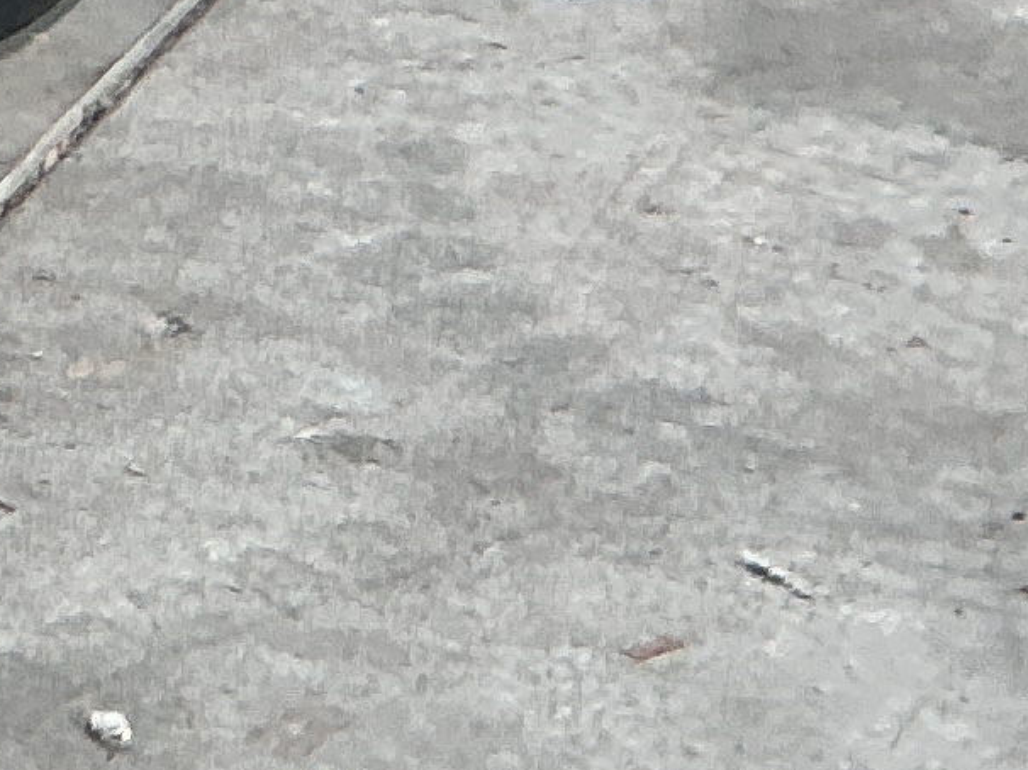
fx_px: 5729
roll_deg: -1.5
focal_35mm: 193
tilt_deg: -15.8
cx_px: -1138
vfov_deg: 7.4
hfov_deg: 9.5
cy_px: -738
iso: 25
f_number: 1.8
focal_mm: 3
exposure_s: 1/100
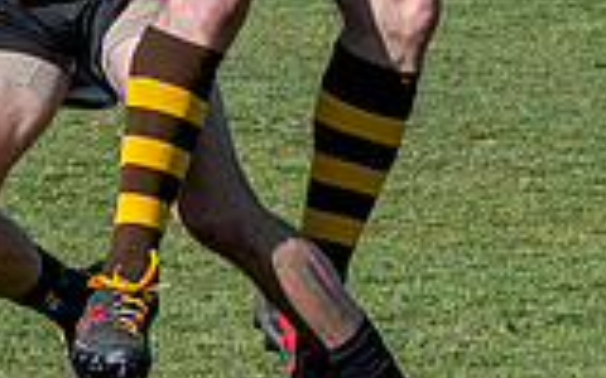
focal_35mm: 860
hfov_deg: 2.4
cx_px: 124
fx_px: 14203
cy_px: -281
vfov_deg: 1.5
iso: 200
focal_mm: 72
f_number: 5
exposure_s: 1/1250
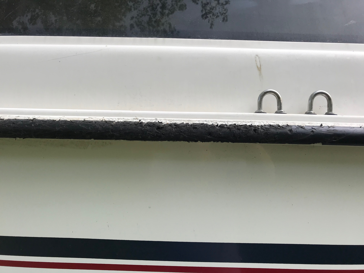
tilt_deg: +5.0
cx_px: 182
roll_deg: +2.4
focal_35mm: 28
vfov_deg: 49.7
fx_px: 294
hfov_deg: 63.4
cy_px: 136
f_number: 1.8
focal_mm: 3.99
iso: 20
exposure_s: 1/196
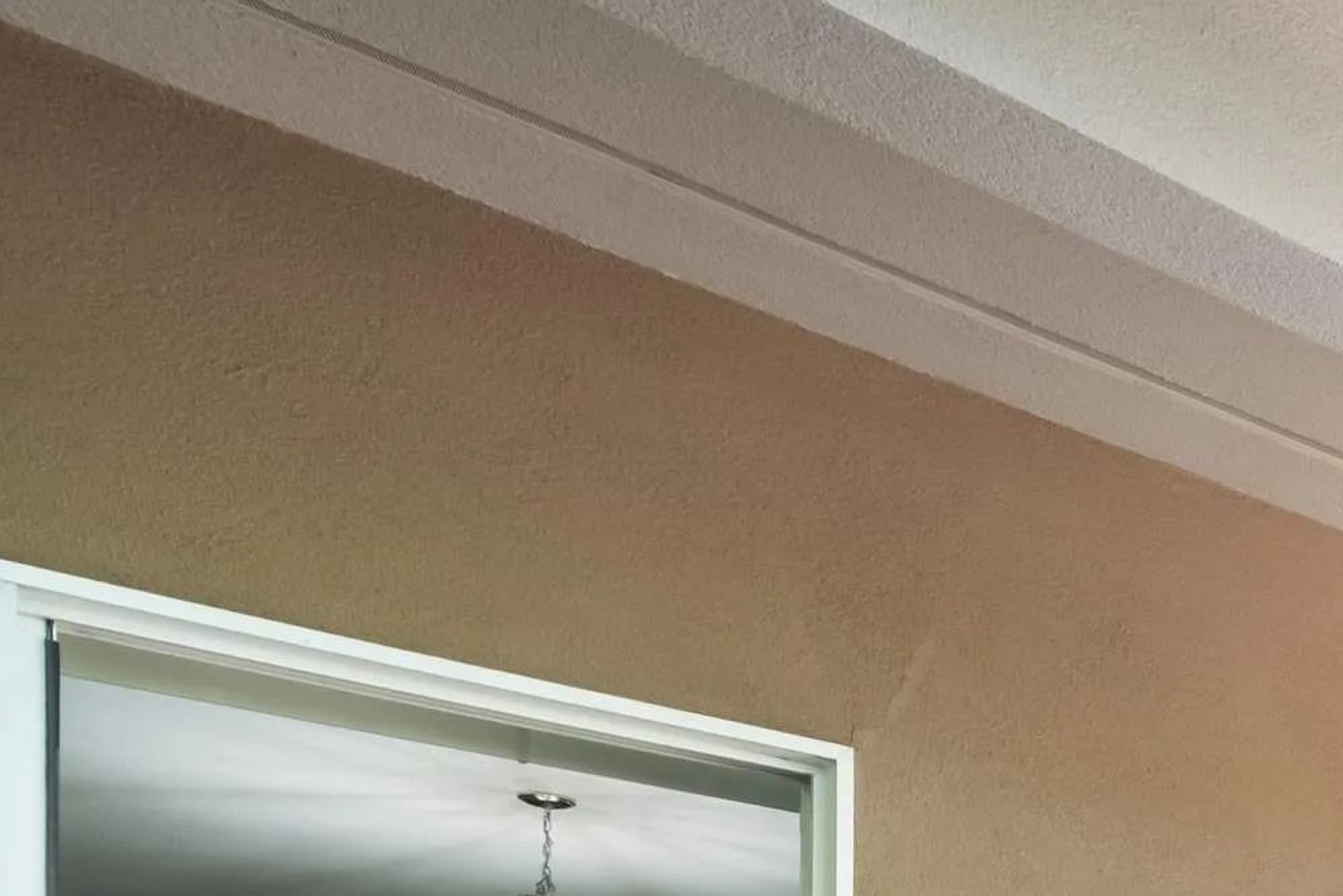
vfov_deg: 25.5
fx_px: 1550
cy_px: 1292
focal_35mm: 42
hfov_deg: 32.5
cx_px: 1819
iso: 250
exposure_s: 1/3
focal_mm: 9
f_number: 9
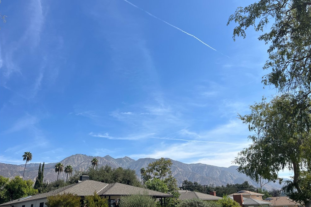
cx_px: 159
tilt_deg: +20.6
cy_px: 116
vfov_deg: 46.3
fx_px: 242
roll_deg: +2.8
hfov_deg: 65.5
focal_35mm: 28
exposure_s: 1/4016
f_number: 1.6
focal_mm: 5.1
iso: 50
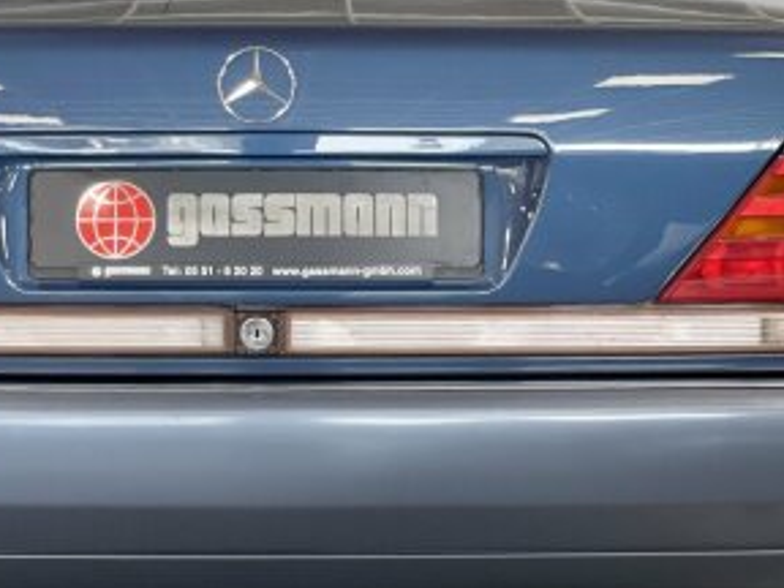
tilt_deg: -7.9
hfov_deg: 13.9
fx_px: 3216
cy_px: 210
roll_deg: +0.2
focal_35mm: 142
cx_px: 267
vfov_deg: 10.4
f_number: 2.2
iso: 250
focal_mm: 7.5
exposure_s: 1/99
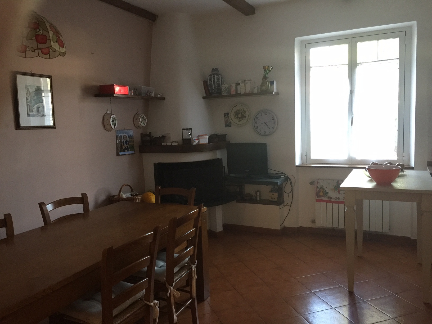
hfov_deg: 61.7
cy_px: 162
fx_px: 362
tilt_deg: -6.6
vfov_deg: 48.2
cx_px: 216
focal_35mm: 29
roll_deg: +1.1
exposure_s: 1/17
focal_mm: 4.15
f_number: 2.2
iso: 125
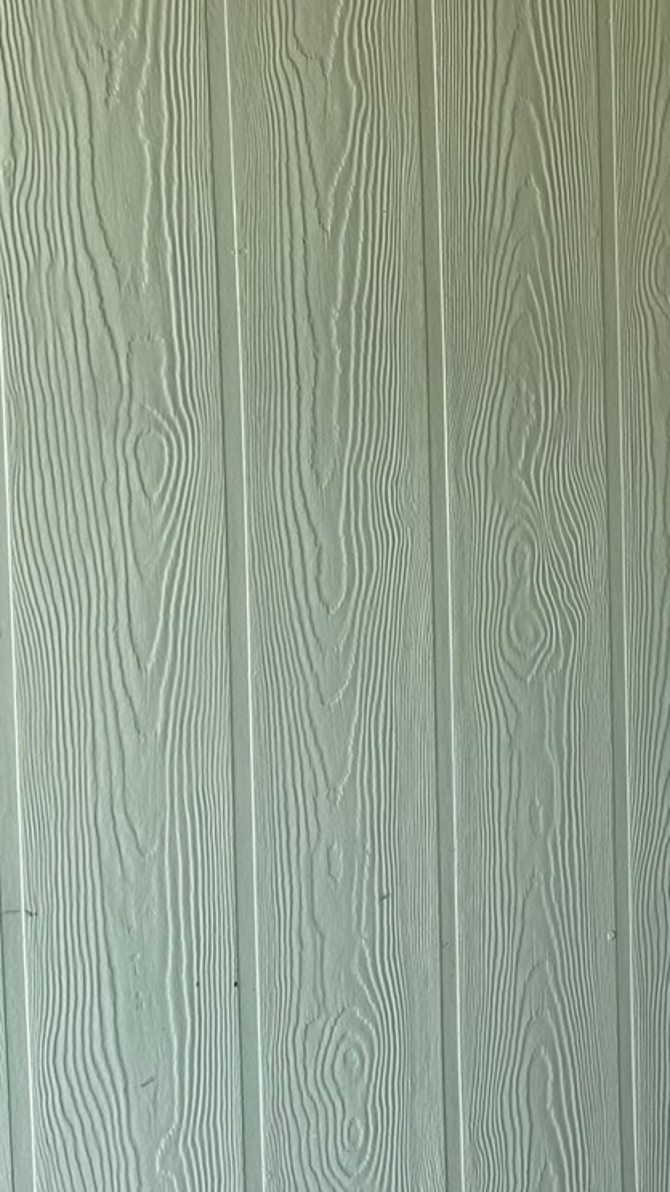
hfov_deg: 16.0
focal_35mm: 72
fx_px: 2276
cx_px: 827
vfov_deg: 28.9
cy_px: 308
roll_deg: +0.6
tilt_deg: -5.8
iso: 80
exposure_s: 1/387
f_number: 1.78
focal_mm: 6.76
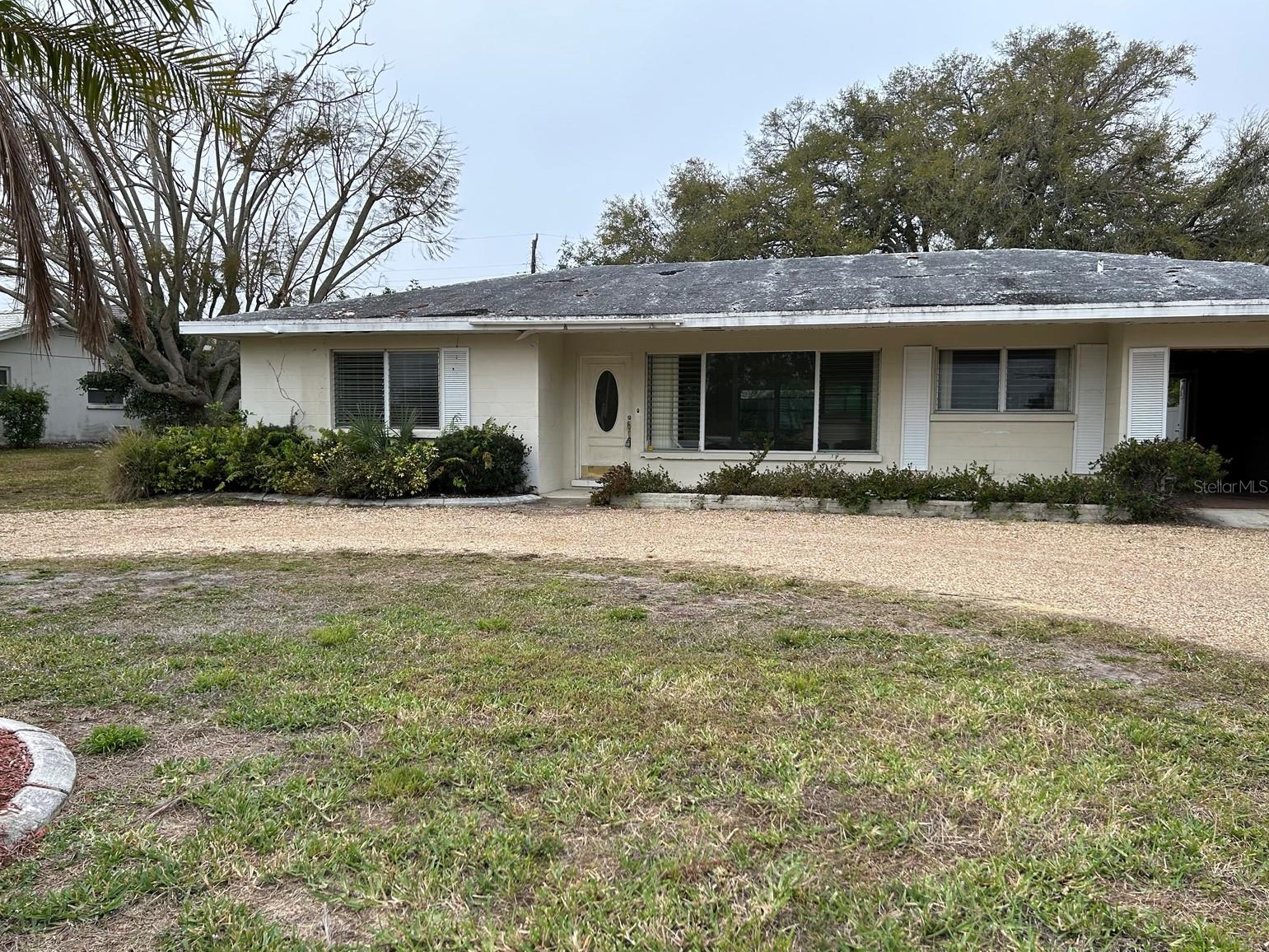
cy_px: 486
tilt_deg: -4.4
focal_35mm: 27
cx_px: 613
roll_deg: +0.5
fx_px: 990
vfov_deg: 51.4
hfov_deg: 65.3
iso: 50
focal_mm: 5.7
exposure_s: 1/536
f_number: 1.5
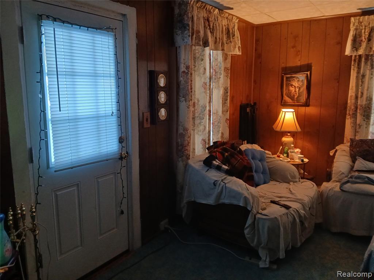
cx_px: 187
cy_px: 140
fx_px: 281
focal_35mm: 26
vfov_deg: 53.1
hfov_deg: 67.3
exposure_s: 1/30
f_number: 1.8
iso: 200
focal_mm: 3.98
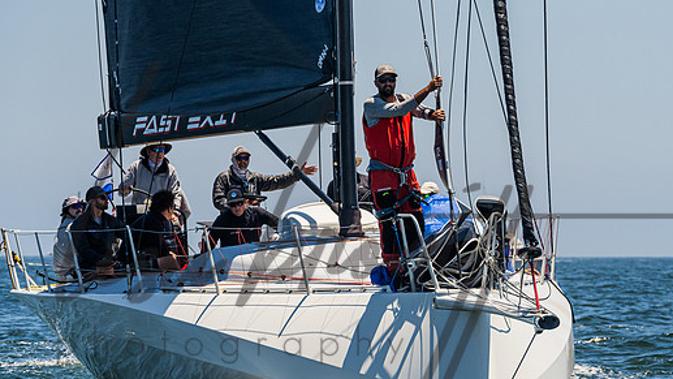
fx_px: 5390
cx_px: 391
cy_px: 199
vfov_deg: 4.0
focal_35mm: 302
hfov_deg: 7.1
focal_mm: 200
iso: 500
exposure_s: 1/2500
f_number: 8
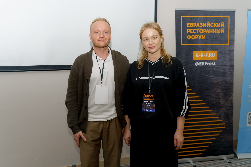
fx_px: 272
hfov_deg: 49.6
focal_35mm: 39
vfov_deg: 34.2
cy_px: 84
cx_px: 126
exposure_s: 1/125
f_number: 5
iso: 400
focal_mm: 39
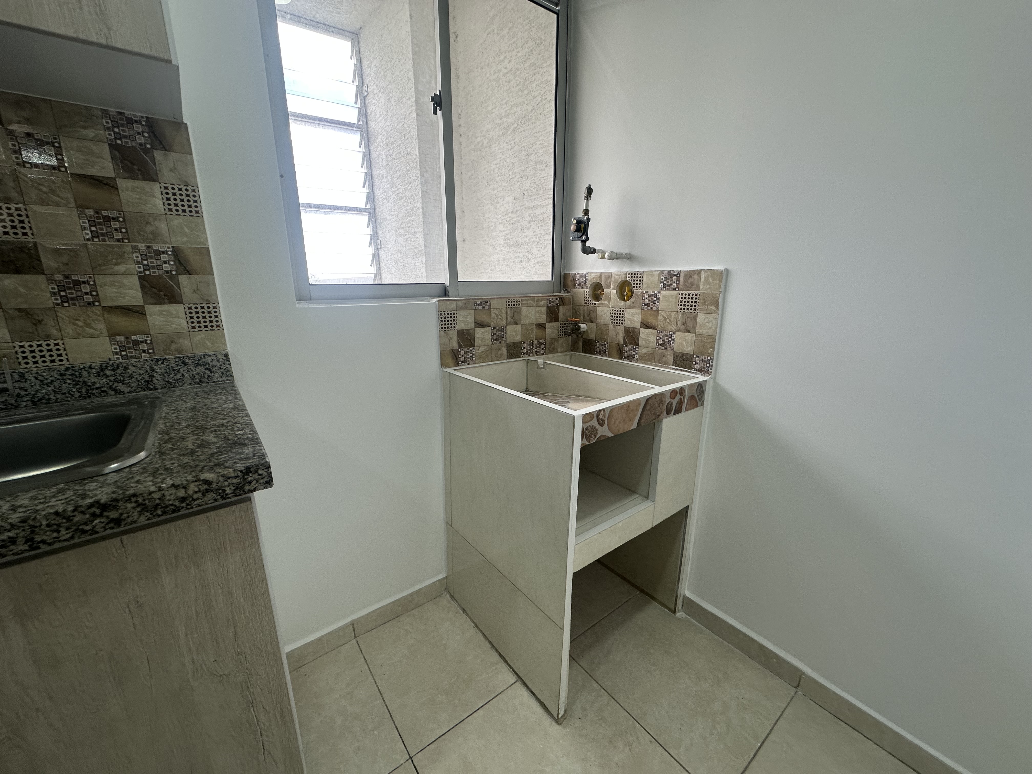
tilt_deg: -13.0
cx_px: 516
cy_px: 387
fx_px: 417
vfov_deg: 85.7
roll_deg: +0.1
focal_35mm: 14
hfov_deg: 102.1
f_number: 2.2
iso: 125
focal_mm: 2.22
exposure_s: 1/120
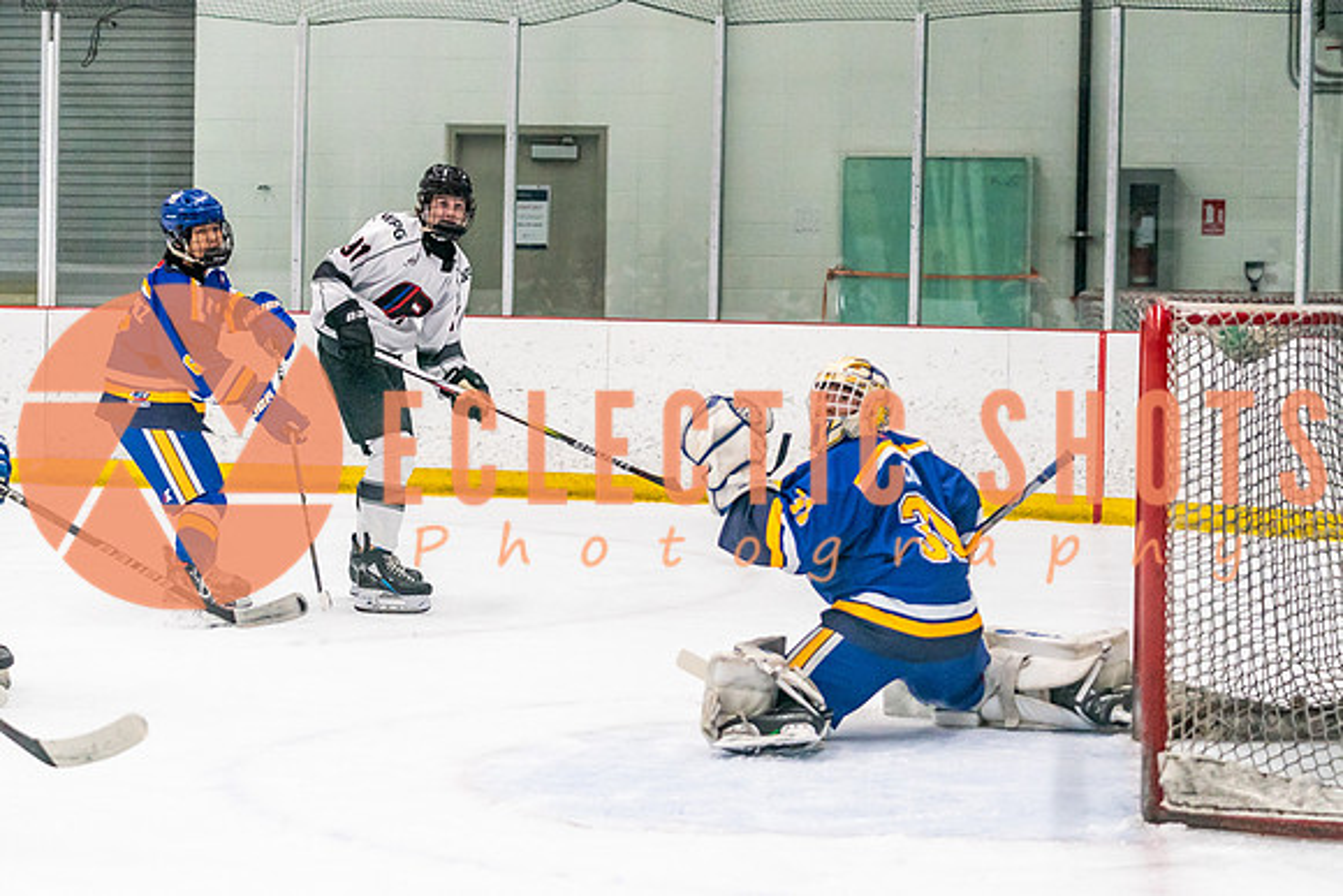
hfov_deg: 18.3
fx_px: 4168
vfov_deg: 12.3
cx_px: 687
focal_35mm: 112
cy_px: 394
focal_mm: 73
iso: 3200
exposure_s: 1/1250
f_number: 2.8
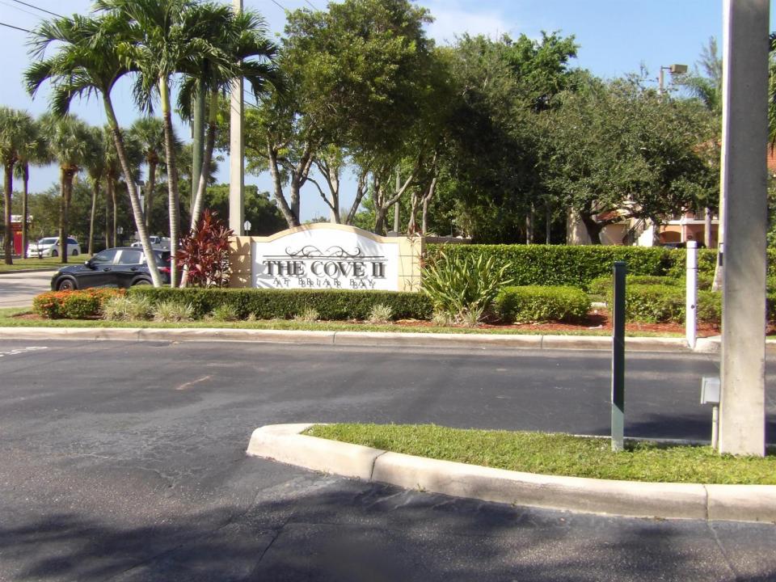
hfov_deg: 47.9
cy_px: 291
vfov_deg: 36.8
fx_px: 874
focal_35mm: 39
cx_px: 388
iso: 100
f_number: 7.4
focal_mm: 7
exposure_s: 1/131
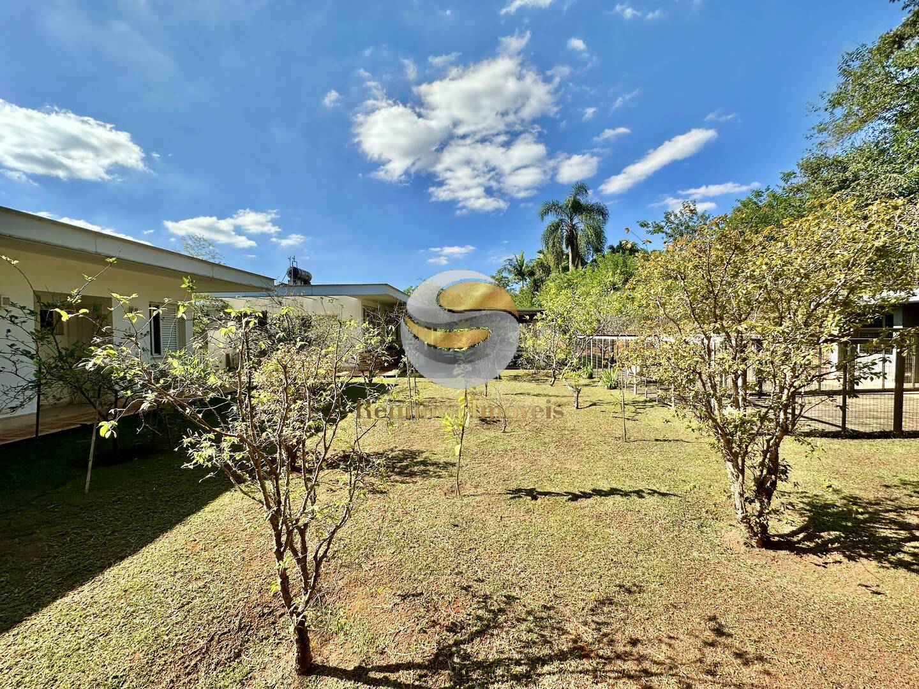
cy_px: 344
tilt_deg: -1.2
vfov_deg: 85.7
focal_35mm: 14
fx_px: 372
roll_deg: -0.1
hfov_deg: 102.1
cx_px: 460
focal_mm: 2.22
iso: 40
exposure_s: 1/1335
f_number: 2.2
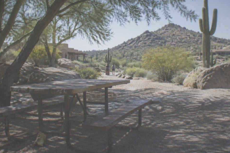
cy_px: 74
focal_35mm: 25
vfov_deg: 51.2
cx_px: 114
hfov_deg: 71.5
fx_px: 160
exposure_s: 1/1000
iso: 320
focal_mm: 24
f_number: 4
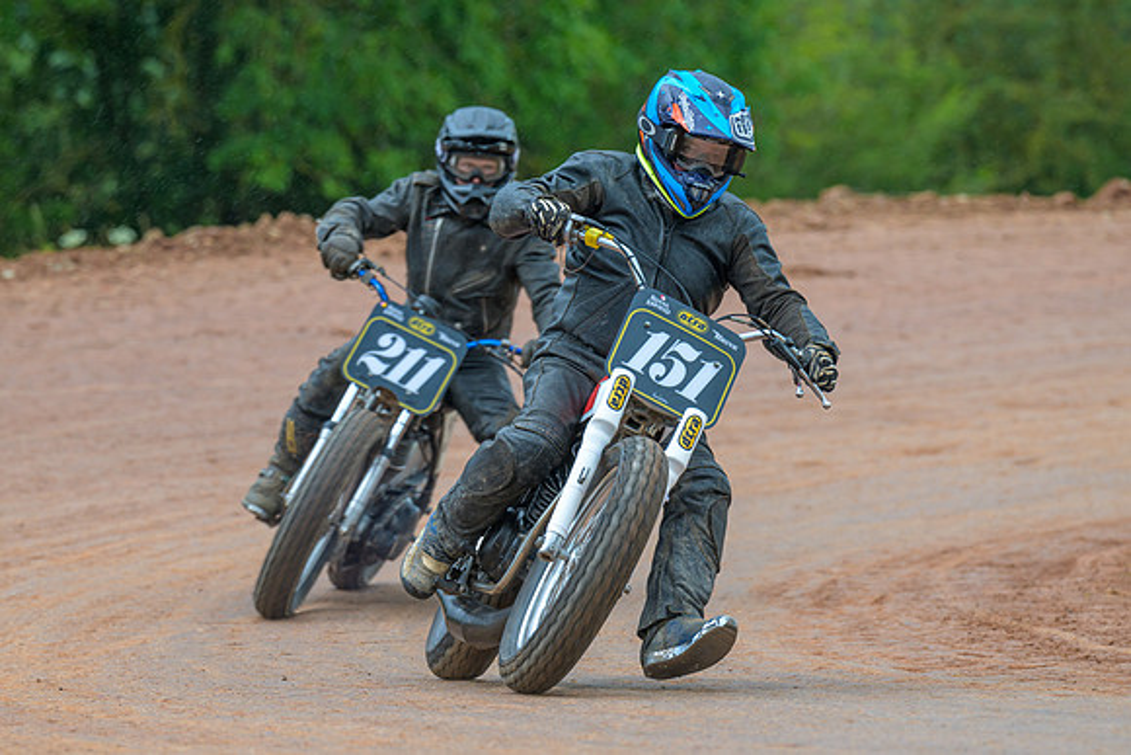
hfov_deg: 6.9
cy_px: 407
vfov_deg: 4.6
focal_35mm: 300
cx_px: 504
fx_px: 9421
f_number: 4
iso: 180
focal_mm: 200
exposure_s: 1/400
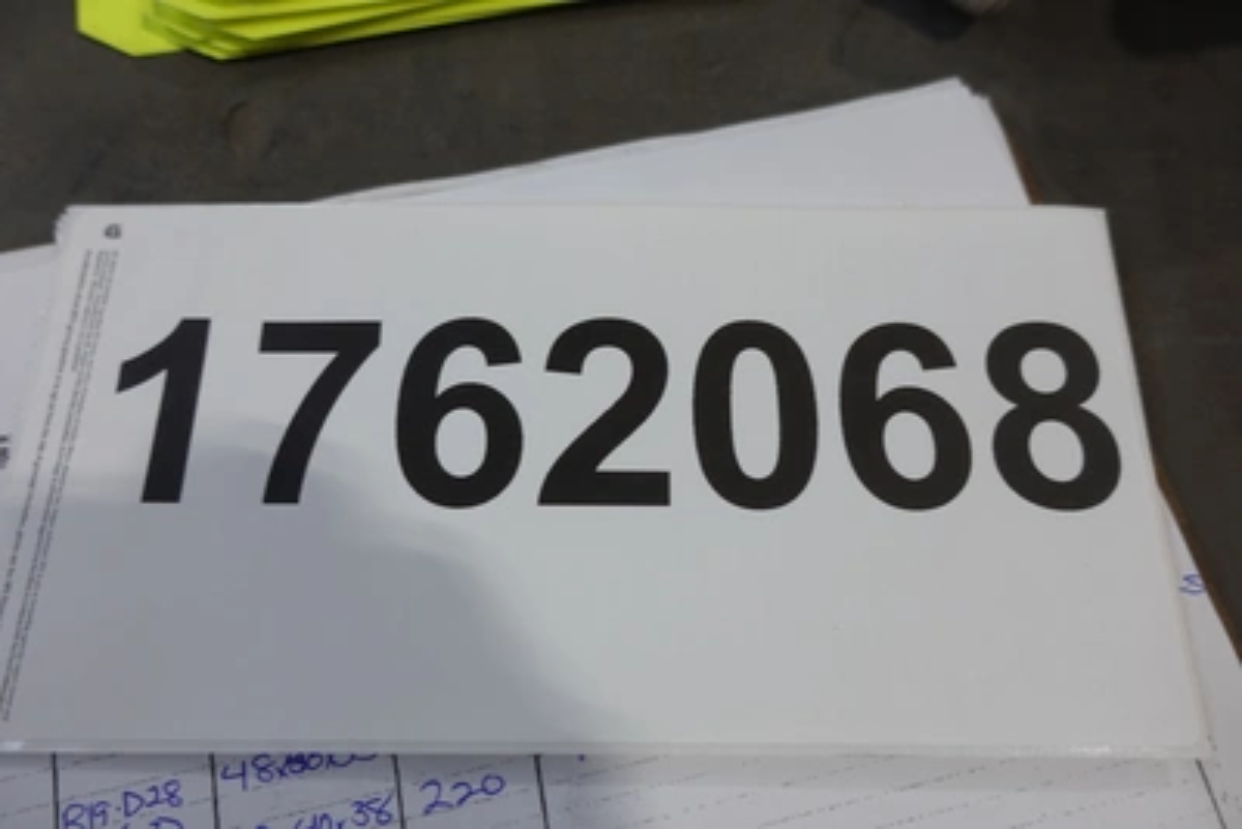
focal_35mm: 24
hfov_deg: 73.7
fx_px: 828
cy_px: 414
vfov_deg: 53.2
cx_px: 621
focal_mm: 8.8
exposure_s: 1/80
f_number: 1.8
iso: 125
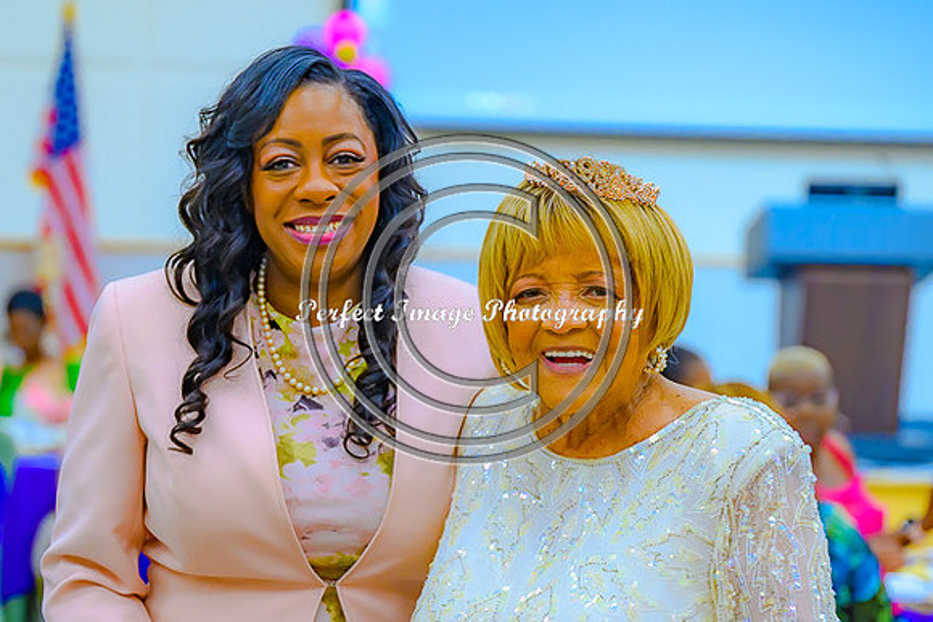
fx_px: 3306
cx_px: 444
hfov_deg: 16.1
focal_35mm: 128
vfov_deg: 10.8
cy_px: 378
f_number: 2.8
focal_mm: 70
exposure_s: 1/125
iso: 640
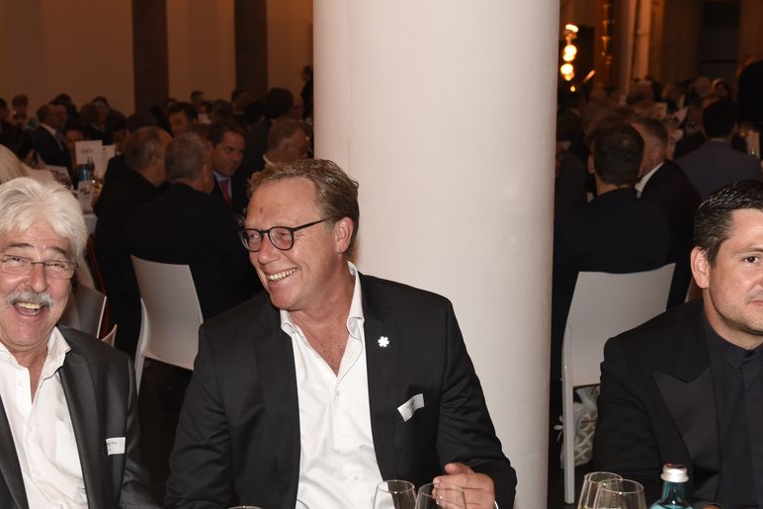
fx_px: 1251
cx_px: 273
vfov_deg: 23.0
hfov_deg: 33.7
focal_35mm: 59
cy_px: 303
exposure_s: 1/80
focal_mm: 38
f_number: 4.5
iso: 1600
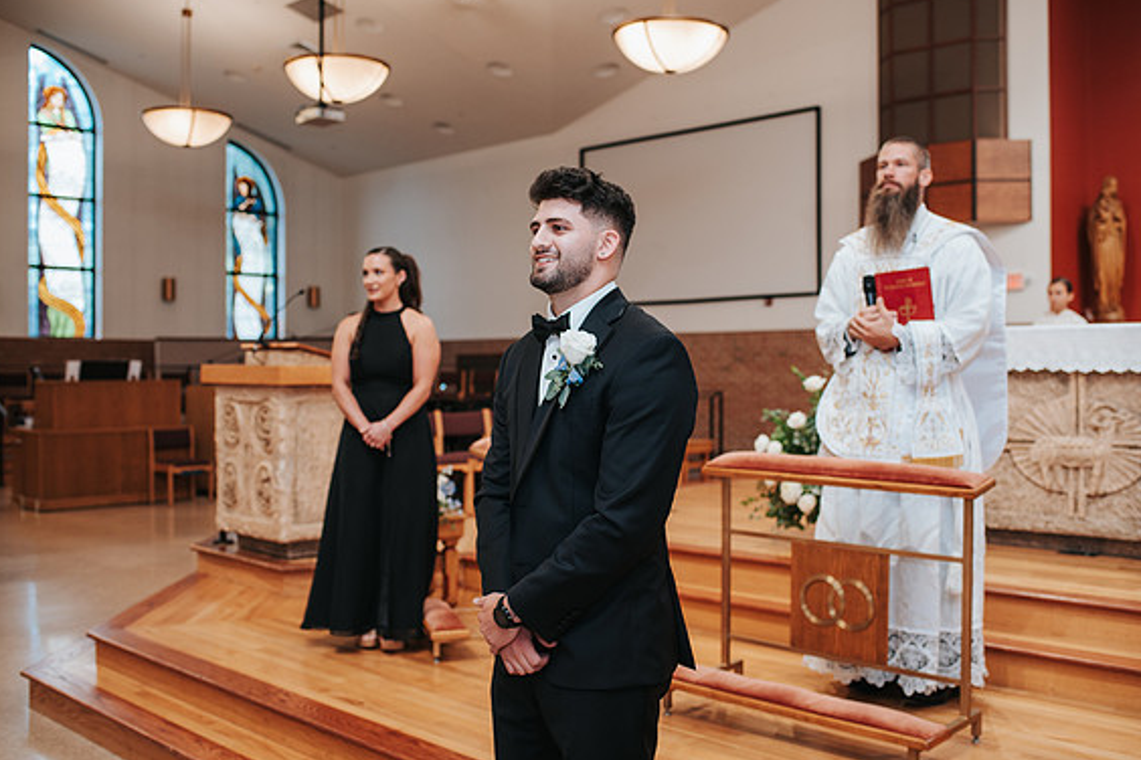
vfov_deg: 36.9
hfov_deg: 53.1
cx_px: 579
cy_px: 379
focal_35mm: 36
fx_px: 1141
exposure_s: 1/125
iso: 800
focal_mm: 35
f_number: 2.8
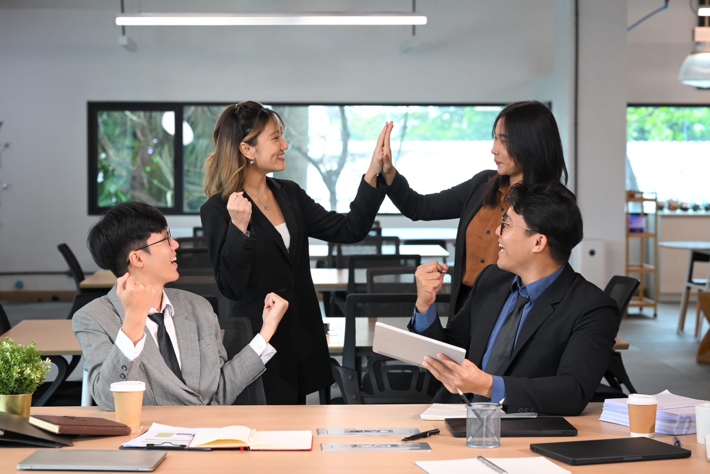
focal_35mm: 85
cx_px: 355
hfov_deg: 23.9
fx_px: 1676
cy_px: 237
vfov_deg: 16.1
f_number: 5.6
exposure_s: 1/40
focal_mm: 85
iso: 400
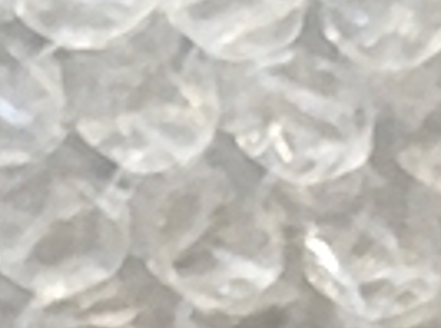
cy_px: 699
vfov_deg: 9.7
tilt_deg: -77.8
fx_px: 1779
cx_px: 769
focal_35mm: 140
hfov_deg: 12.9
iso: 64
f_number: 2.2
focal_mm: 4.15
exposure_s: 1/30
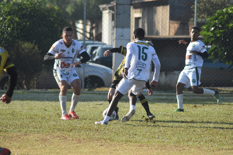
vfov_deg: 3.7
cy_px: 78
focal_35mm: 375
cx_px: 116
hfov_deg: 5.5
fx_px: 2427
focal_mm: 250
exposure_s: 1/4000
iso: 1250
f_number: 5.6
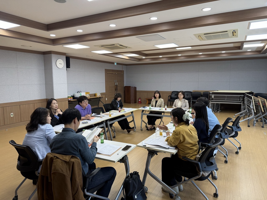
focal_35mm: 24
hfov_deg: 71.6
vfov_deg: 56.8
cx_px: 134
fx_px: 185
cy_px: 100
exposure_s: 1/120
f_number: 1.78
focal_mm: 6.76
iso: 125
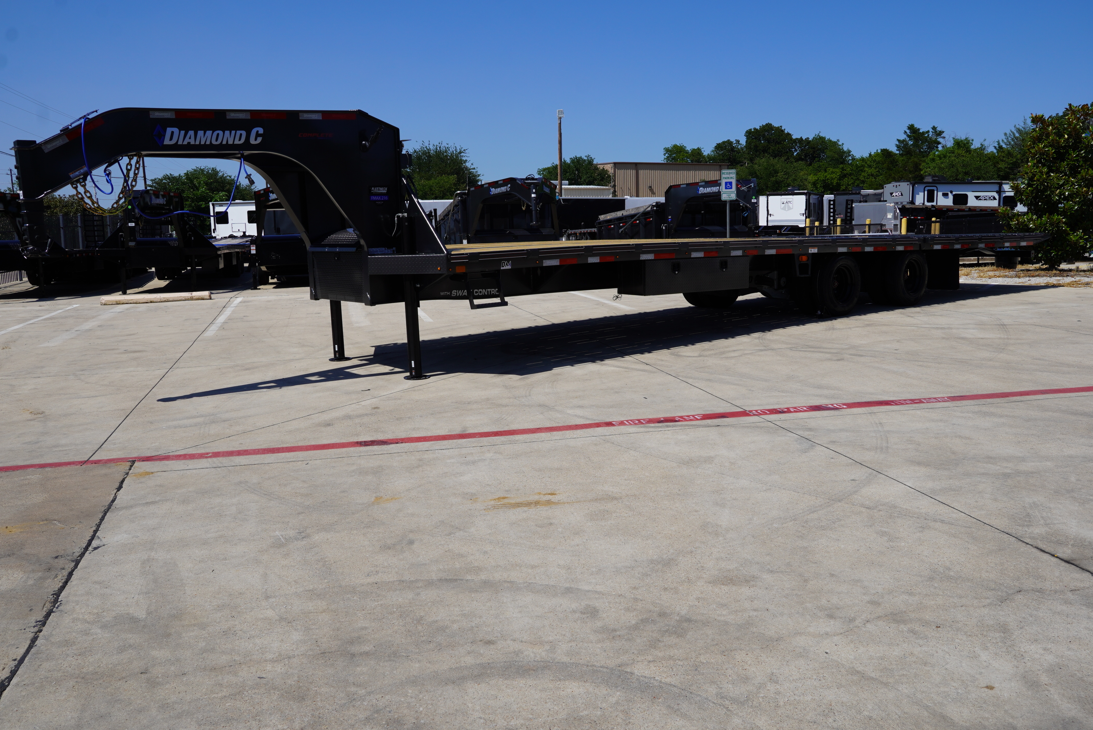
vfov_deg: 43.7
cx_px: 546
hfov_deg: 61.9
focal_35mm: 30
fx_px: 911
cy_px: 365
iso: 100
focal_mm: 20
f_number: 10
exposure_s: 1/320
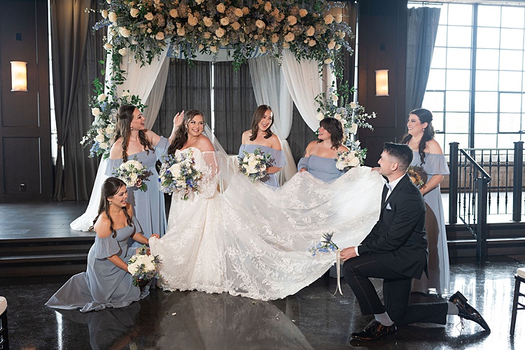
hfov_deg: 53.6
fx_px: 520
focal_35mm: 36
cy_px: 175
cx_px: 262
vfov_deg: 37.2
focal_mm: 35
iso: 640
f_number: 3.2
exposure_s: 1/200
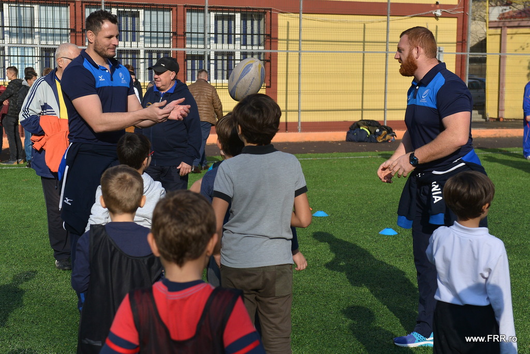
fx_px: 589
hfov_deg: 48.4
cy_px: 177
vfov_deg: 33.5
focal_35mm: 40
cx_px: 265
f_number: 4
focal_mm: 40
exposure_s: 1/4000
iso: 400
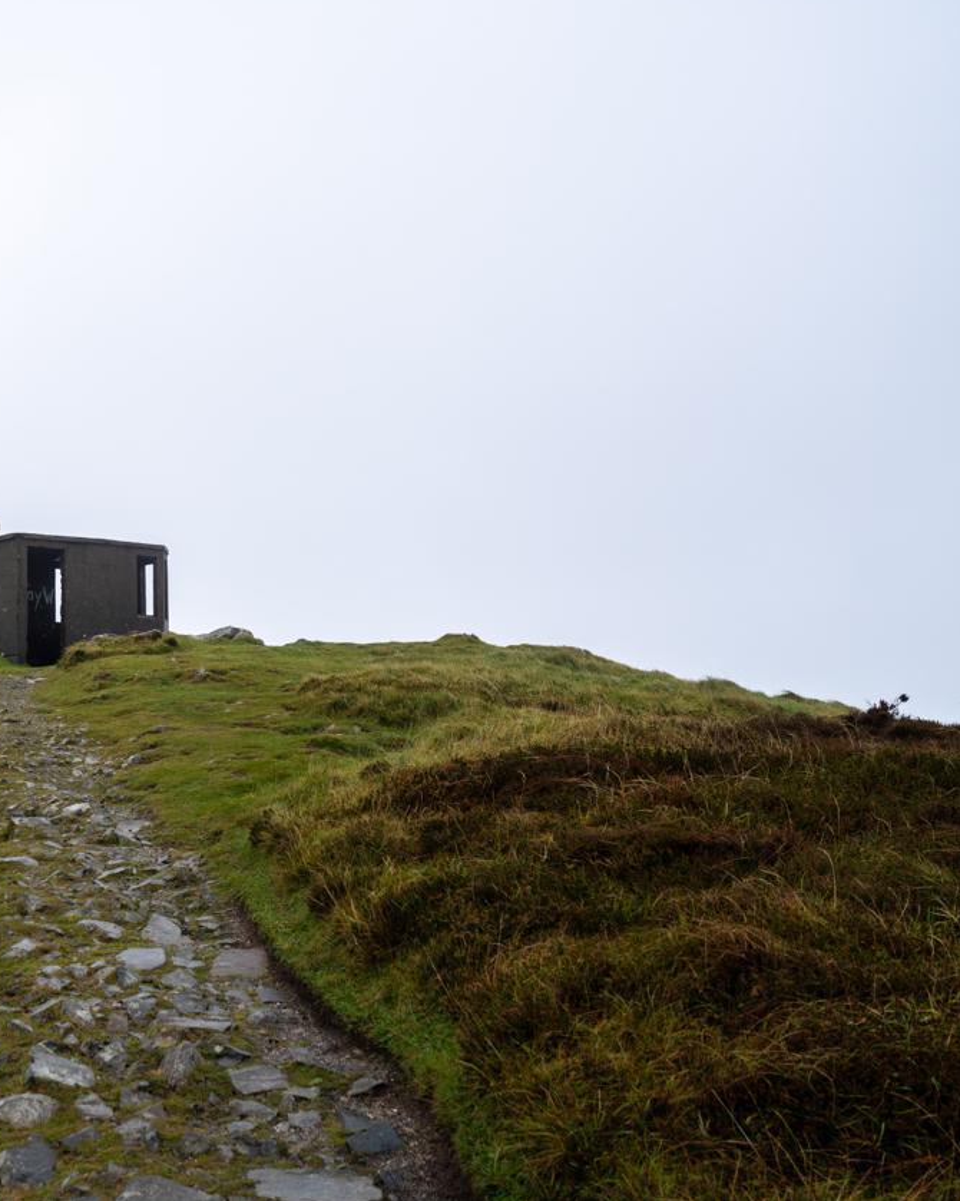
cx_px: 70
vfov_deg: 42.9
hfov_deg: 32.8
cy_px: 592
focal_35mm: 43
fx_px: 1528
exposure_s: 1/320
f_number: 3.2
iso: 125
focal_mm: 20
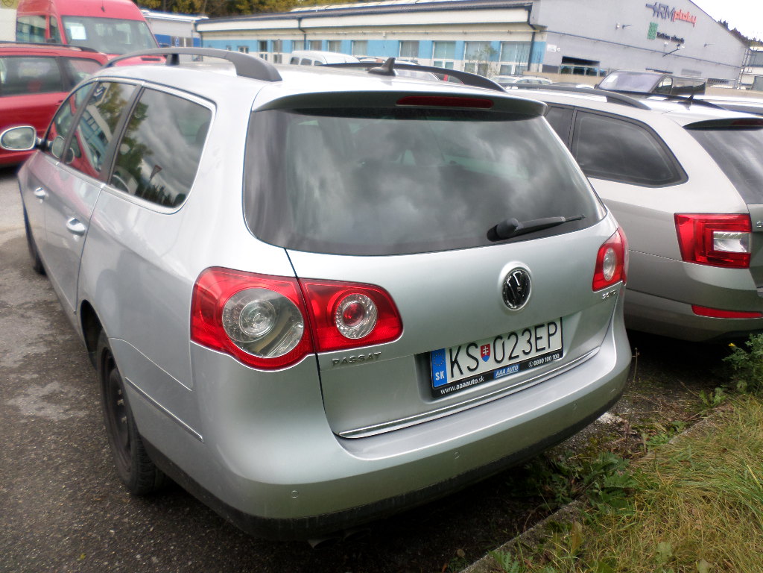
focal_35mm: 25
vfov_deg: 54.9
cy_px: 286
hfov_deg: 69.4
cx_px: 382
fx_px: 551
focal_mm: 4.5
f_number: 2.5
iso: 80
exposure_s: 1/125
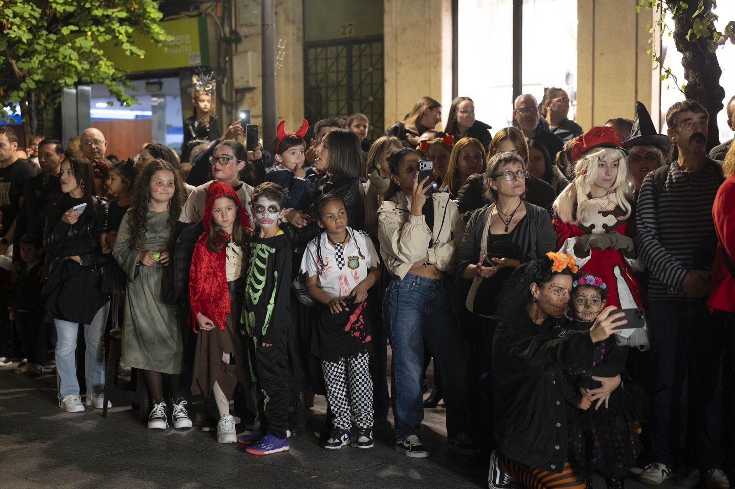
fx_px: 1020
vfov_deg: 27.0
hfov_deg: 39.6
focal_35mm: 50
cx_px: 368
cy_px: 244
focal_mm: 50
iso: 3200
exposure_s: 1/200
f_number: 2.5
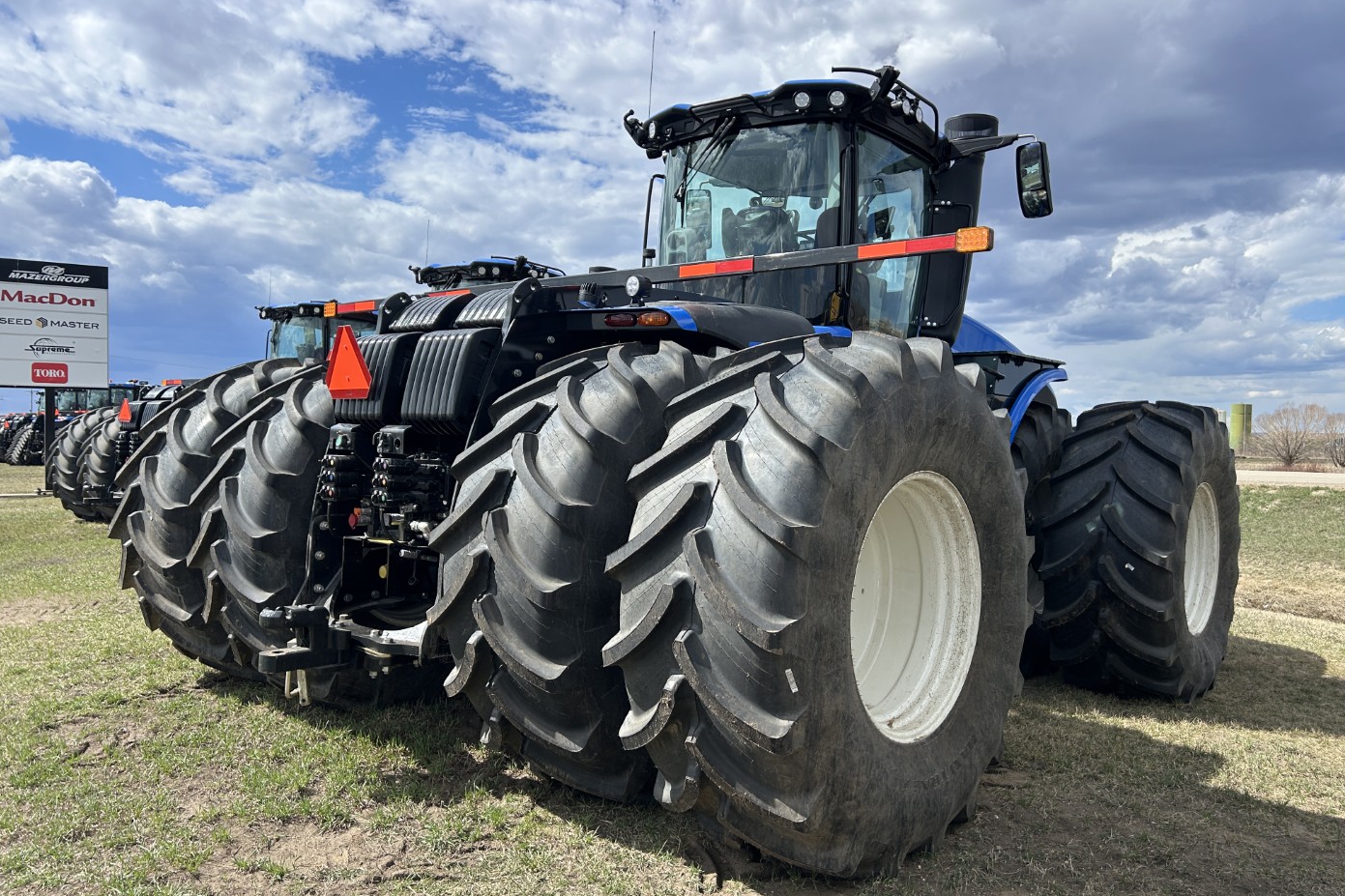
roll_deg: +0.4
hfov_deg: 65.5
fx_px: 1046
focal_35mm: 28
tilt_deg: -0.5
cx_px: 695
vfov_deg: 46.4
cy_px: 444
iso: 50
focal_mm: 5.7
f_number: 1.5
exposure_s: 1/4115
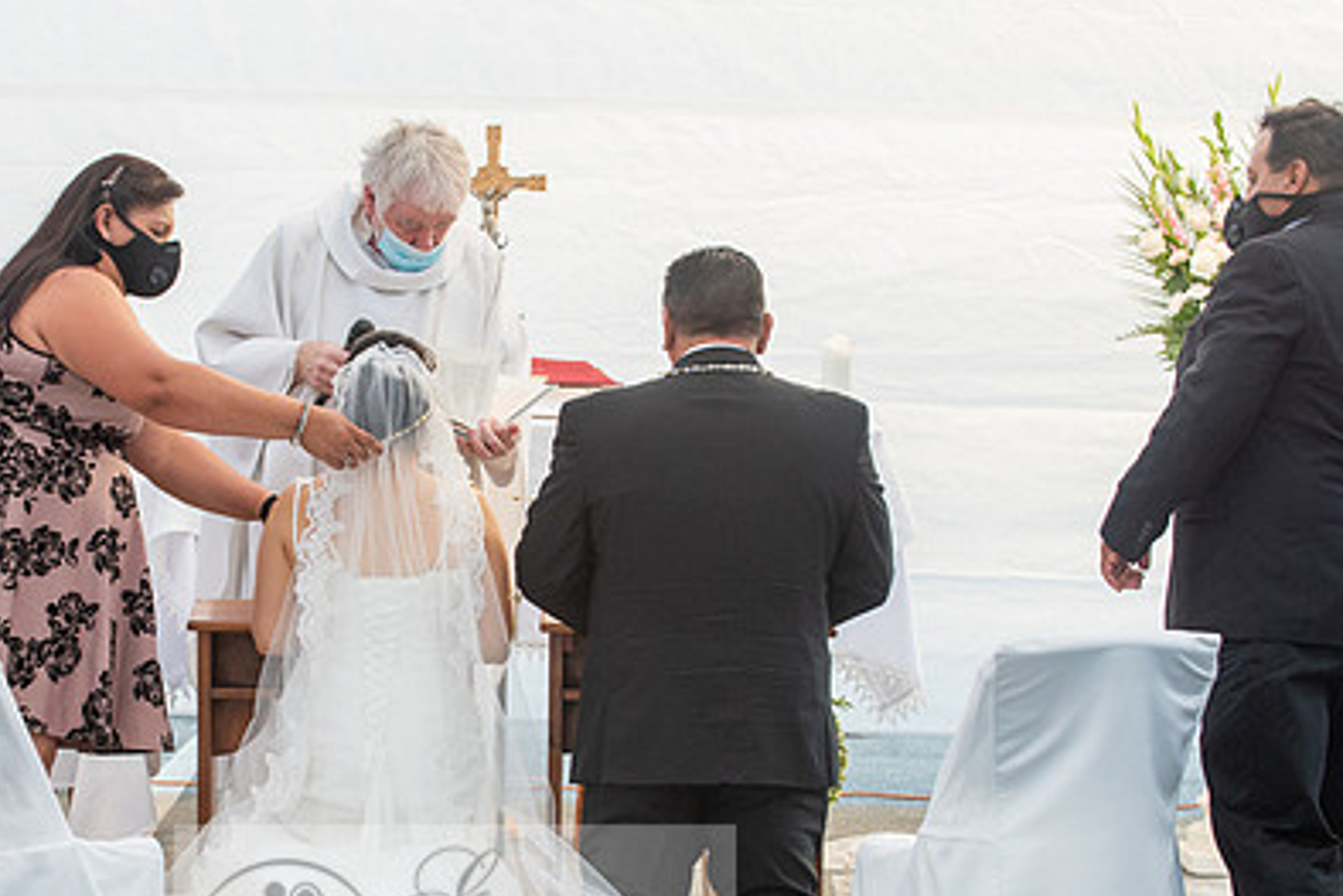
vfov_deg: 9.8
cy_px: 584
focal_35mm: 140
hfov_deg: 14.6
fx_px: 5224
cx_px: 453
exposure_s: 1/125
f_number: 6.3
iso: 800
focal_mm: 95
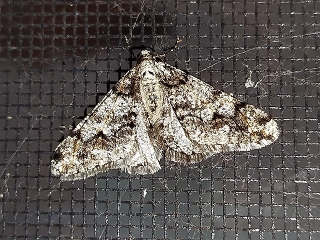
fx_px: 777
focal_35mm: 84
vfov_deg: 17.6
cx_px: 160
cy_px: 120
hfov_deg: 23.3
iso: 200
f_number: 1.7
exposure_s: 1/50
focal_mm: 5.31
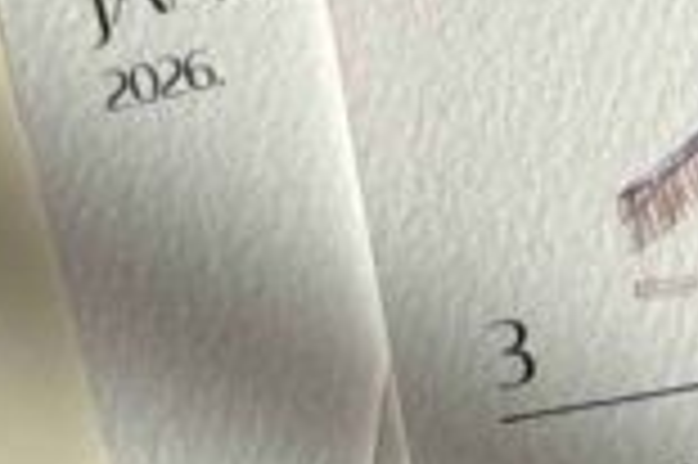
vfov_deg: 5.3
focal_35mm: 258
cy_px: 50
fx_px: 4997
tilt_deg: -79.9
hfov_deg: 7.9
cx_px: 712
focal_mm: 6.76
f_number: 1.78
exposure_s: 1/1838
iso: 64
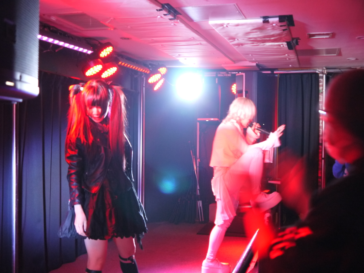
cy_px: 136
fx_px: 484
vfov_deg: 31.5
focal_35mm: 46
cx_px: 182
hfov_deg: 41.2
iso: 800
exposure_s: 1/15
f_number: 4.4
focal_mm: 23
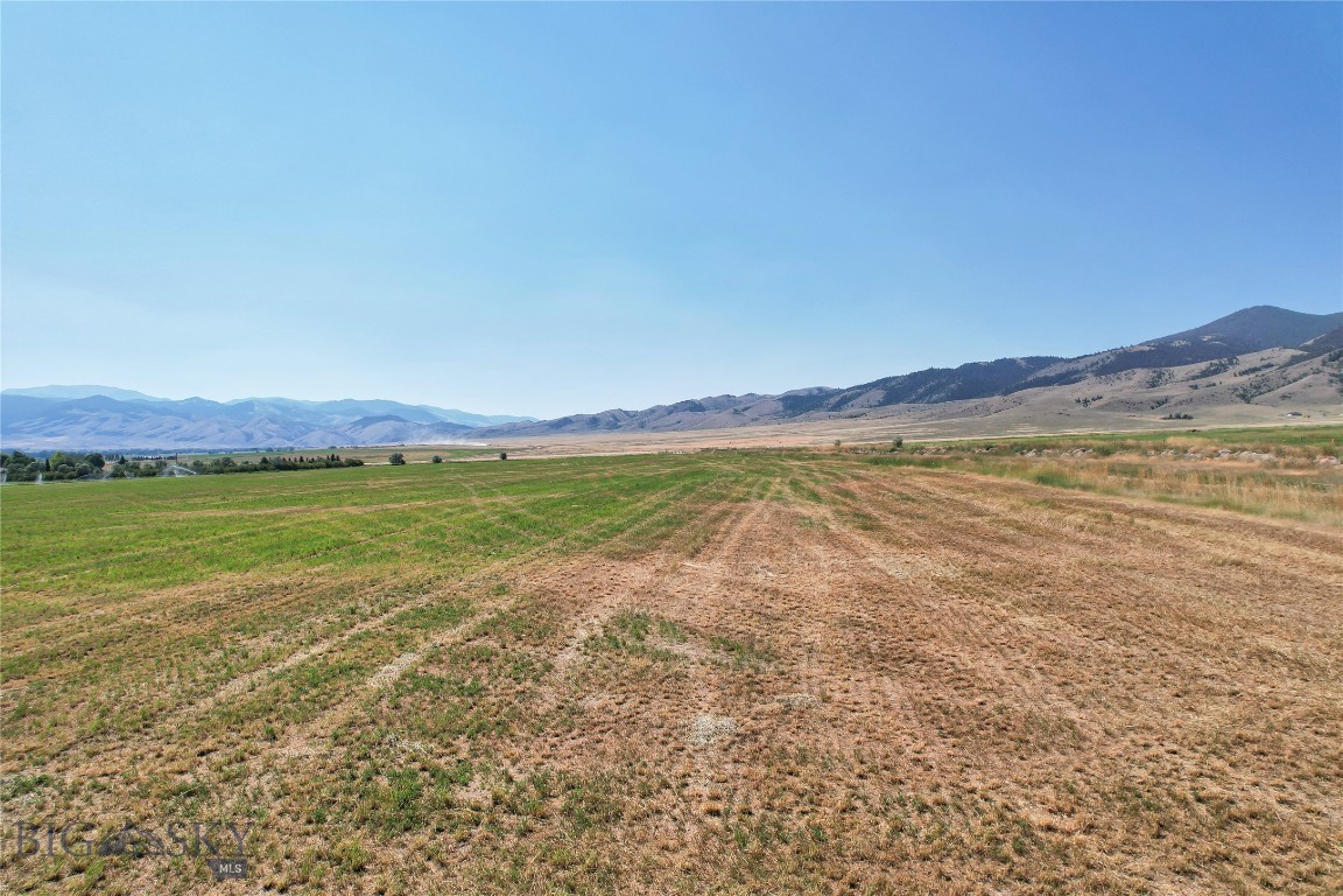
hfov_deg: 78.6
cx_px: 672
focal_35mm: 22
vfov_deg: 57.2
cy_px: 448
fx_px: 821
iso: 110
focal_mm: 8.38
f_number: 2.8
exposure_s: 1/2500
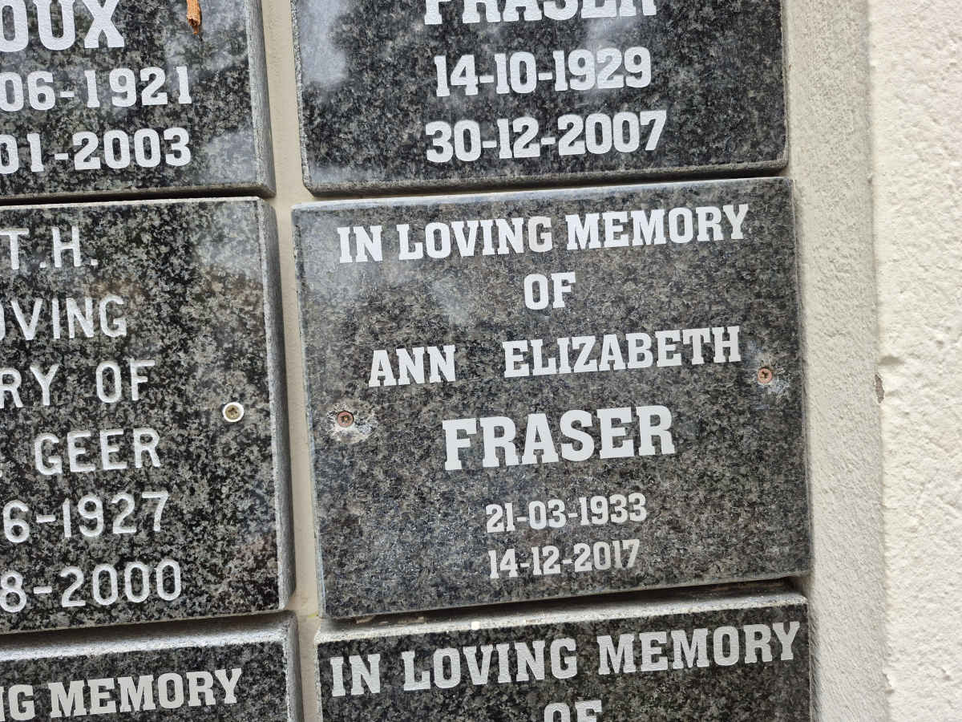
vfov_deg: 58.9
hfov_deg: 73.9
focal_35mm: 23
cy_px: 361
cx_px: 481
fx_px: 639
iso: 40
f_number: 1.8
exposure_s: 1/180
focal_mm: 5.4
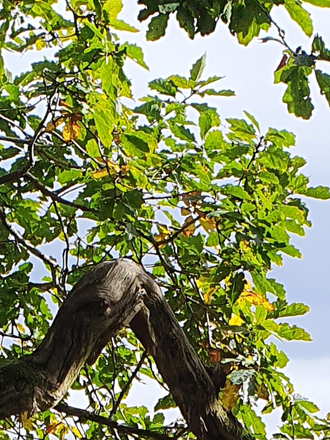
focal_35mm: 146
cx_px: 139
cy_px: 691
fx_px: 1855
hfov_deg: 10.2
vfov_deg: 12.7
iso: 50
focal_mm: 4.32
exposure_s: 1/1168
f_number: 2.4
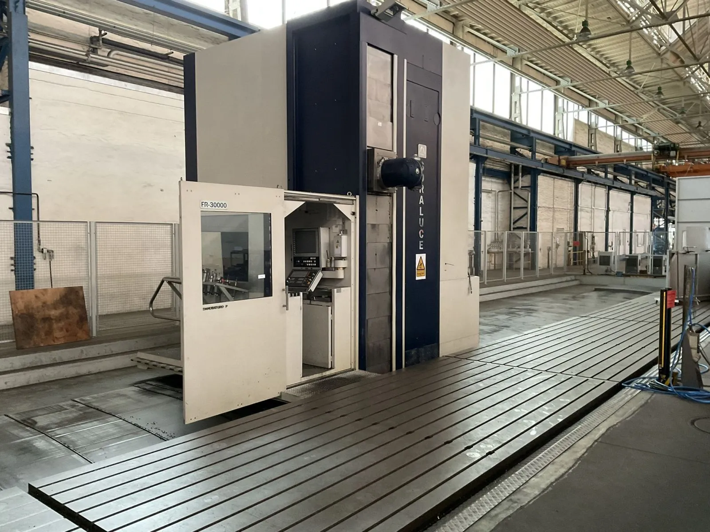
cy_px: 266
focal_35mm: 29
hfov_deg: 61.7
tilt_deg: -1.7
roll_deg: -1.0
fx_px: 595
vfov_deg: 48.2
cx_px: 355
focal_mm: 3
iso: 200
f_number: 1.8
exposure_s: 1/60
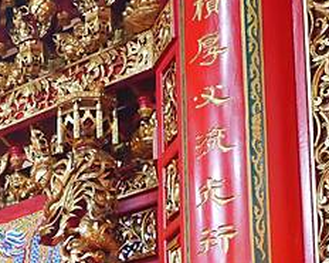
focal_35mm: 118
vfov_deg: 12.3
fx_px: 1148
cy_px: 426
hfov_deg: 16.2
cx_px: 65
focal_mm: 14
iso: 1600
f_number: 2.5
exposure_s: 1/60
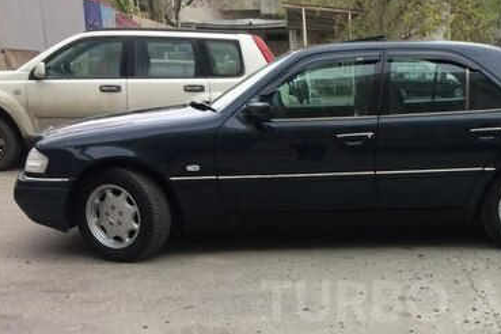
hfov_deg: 35.7
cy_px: 301
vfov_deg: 24.3
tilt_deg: -17.0
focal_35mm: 54
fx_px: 751
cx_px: 401
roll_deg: -1.7
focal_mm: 4.15
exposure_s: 1/33
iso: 40
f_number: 2.2
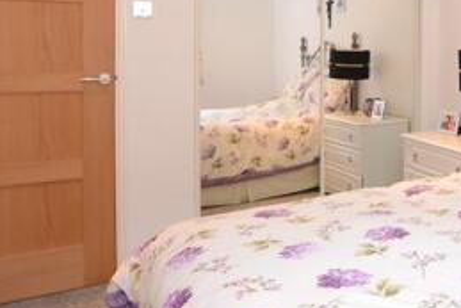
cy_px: 65
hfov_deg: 43.8
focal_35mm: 38
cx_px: 454
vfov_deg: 34.1
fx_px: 487
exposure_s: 1/8
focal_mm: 10
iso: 200
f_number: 6.3
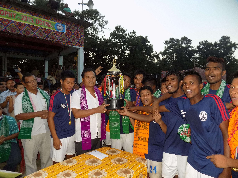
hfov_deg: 73.9
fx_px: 158
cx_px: 119
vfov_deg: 58.9
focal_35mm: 23
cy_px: 89
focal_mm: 4
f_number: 3.1
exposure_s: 1/30
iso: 200
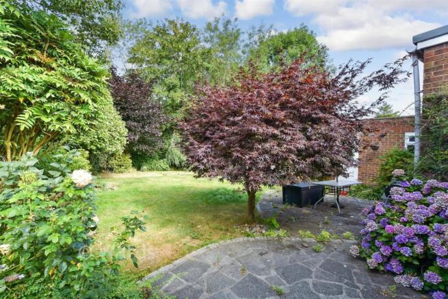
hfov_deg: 100.4
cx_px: 224
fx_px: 187
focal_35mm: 15
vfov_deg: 77.4
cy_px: 150
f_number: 8
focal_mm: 10
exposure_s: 1/160
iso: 320
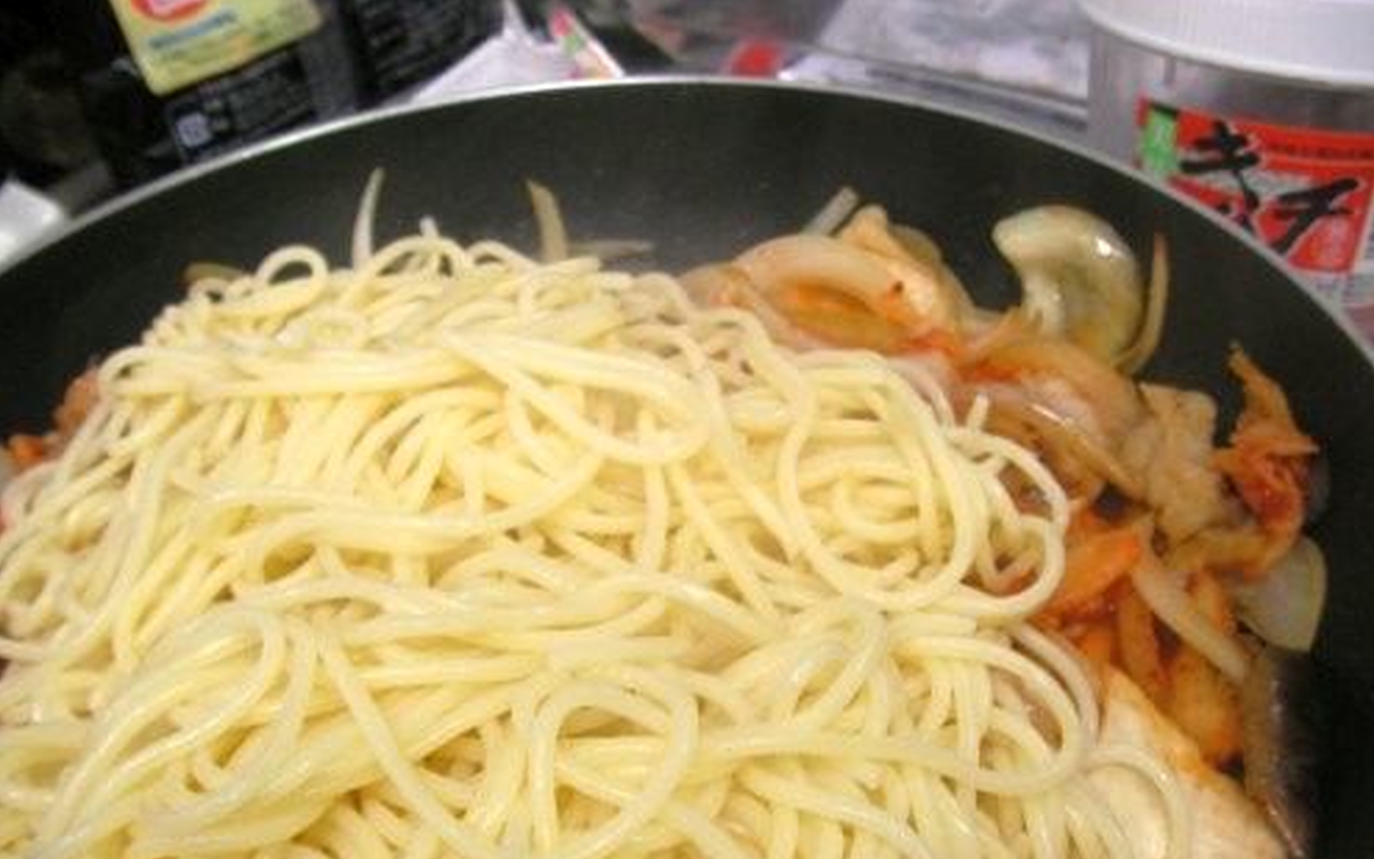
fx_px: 1648
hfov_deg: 45.3
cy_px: 513
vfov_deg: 29.2
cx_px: 693
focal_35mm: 44
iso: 100
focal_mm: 6.3
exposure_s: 1/16.7
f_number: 3.5
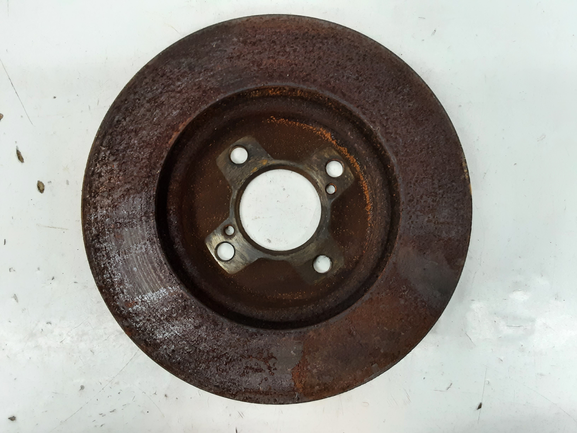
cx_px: 288
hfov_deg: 65.3
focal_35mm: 27
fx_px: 450
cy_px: 216
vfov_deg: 51.4
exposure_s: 1/50
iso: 160
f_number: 1.9
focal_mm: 2.91
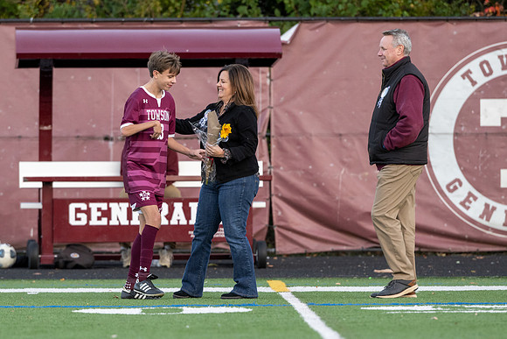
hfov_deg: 5.7
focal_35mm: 362
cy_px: 269
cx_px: 222
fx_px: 5103
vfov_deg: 3.8
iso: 720
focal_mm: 200
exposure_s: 1/400
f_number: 3.5
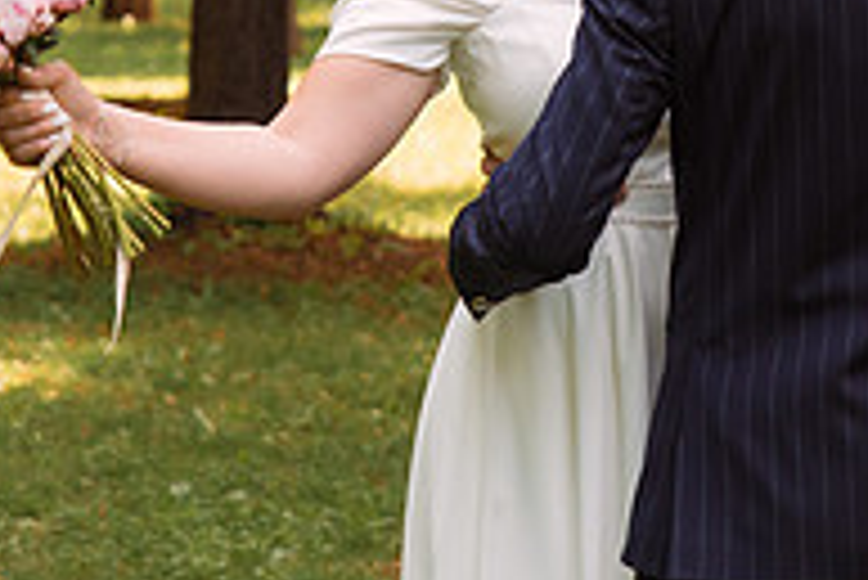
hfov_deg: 8.3
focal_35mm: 247
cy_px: -206
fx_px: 5960
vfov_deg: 5.5
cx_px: 572
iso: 500
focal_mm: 70
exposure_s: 1/400
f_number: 4
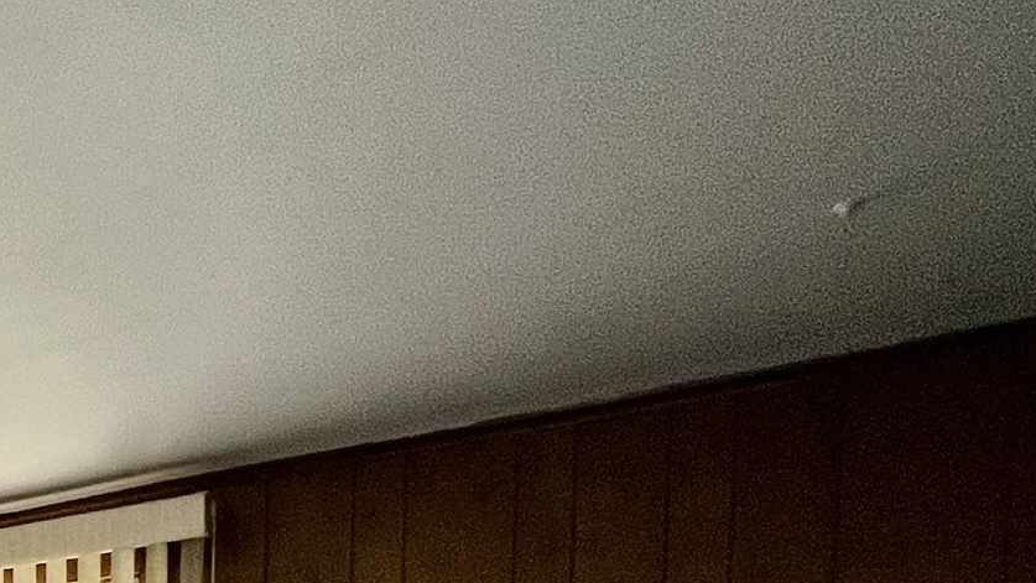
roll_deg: +1.0
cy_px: 1027
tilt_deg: -4.7
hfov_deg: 30.2
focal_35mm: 52
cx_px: -358
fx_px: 1429
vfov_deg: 18.4
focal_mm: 1.57
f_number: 1.8
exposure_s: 1/99
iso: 160
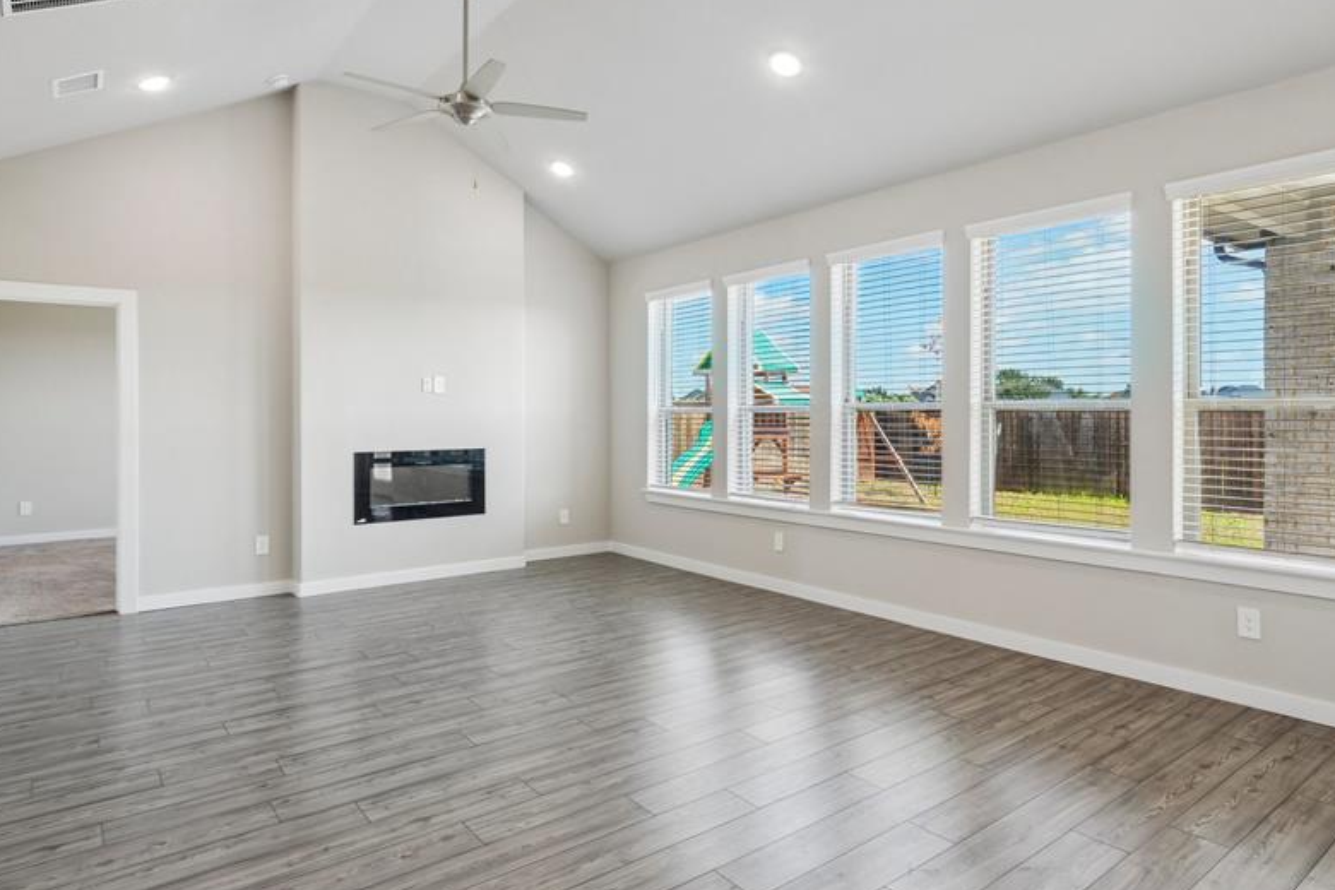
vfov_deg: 59.4
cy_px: 400
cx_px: 673
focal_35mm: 21
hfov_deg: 81.2
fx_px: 779
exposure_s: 1/30
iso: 250
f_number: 8
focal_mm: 16
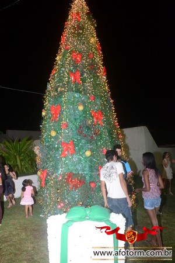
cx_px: 88
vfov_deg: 61.9
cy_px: 132
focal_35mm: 30
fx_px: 219
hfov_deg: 43.6
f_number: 3.5
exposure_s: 1/80
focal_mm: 20
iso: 1600
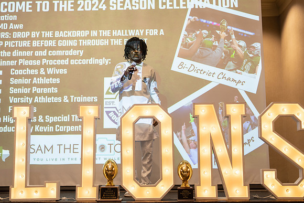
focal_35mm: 51
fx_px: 432
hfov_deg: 38.8
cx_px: 150
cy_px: 101
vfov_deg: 26.4
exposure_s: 1/320
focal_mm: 50
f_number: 1.2
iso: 500
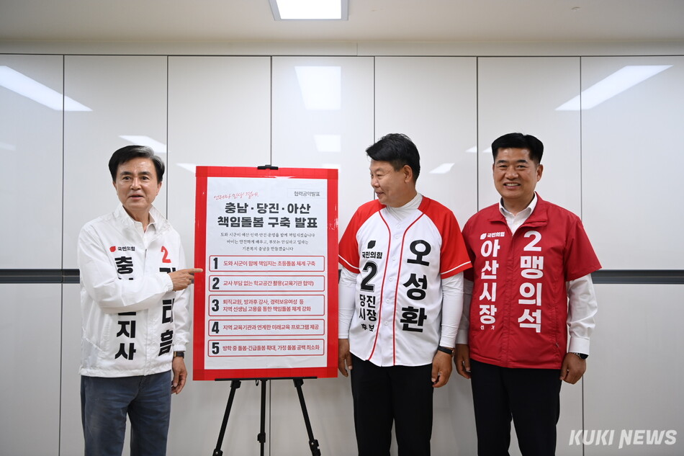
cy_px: 228
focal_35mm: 35
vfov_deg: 37.8
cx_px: 342
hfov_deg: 54.4
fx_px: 665
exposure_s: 1/200
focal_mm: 35
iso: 640
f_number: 3.2
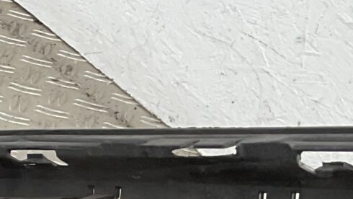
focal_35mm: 165
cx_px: -432
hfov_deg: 11.3
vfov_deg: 7.2
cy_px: 367
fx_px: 1545
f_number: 1.8
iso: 32
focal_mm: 3
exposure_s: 1/120
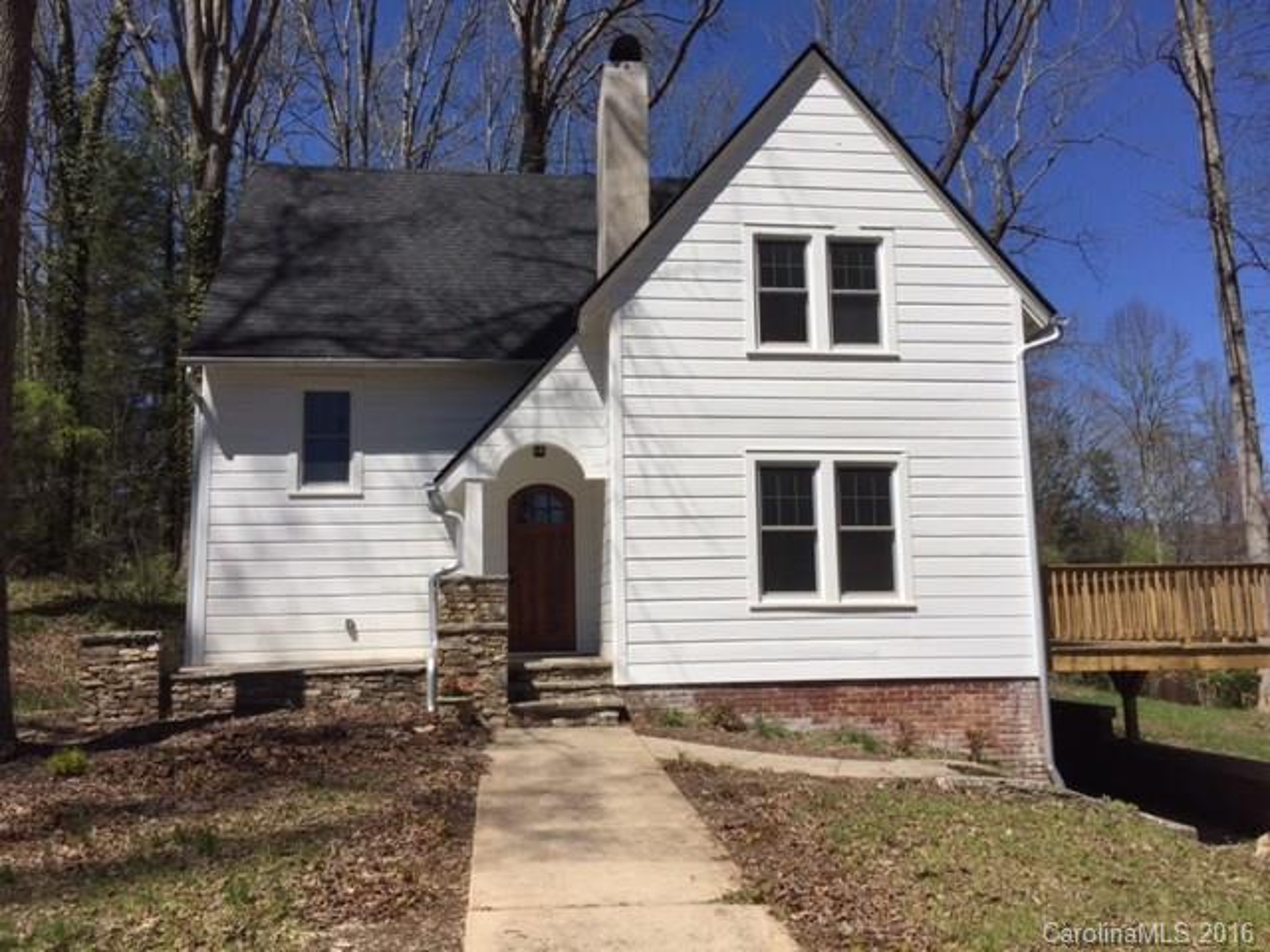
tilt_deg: +6.9
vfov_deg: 48.2
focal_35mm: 29
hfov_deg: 61.7
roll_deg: +1.5
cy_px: 476
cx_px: 635
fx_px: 1064
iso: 32
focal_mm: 4.15
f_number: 2.2
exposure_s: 1/3968
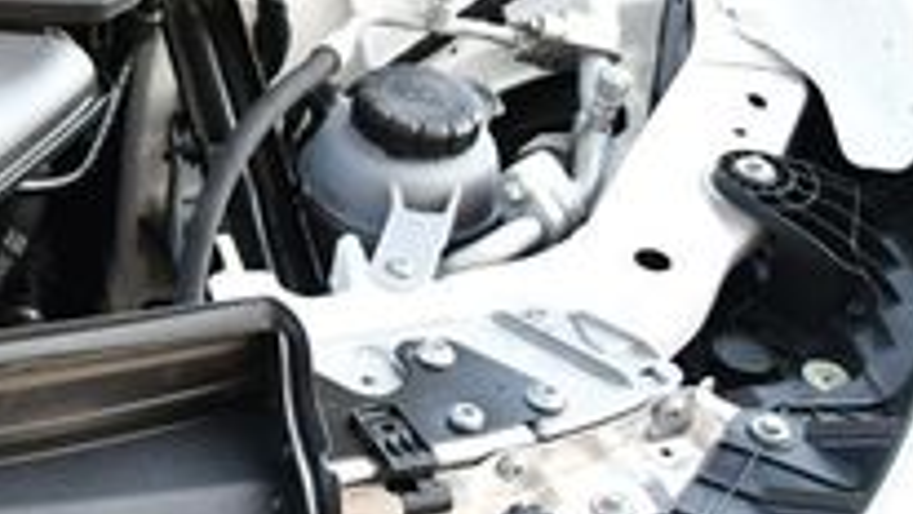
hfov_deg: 16.6
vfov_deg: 10.3
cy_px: 89
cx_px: -465
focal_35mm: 117
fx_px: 2833
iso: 640
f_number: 3.5
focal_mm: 18
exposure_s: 1/250
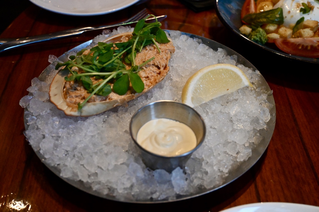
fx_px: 332
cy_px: 106
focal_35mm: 38
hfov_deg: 51.3
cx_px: 160
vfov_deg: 35.5
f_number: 4.2
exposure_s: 1/60
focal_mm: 25
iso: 4000
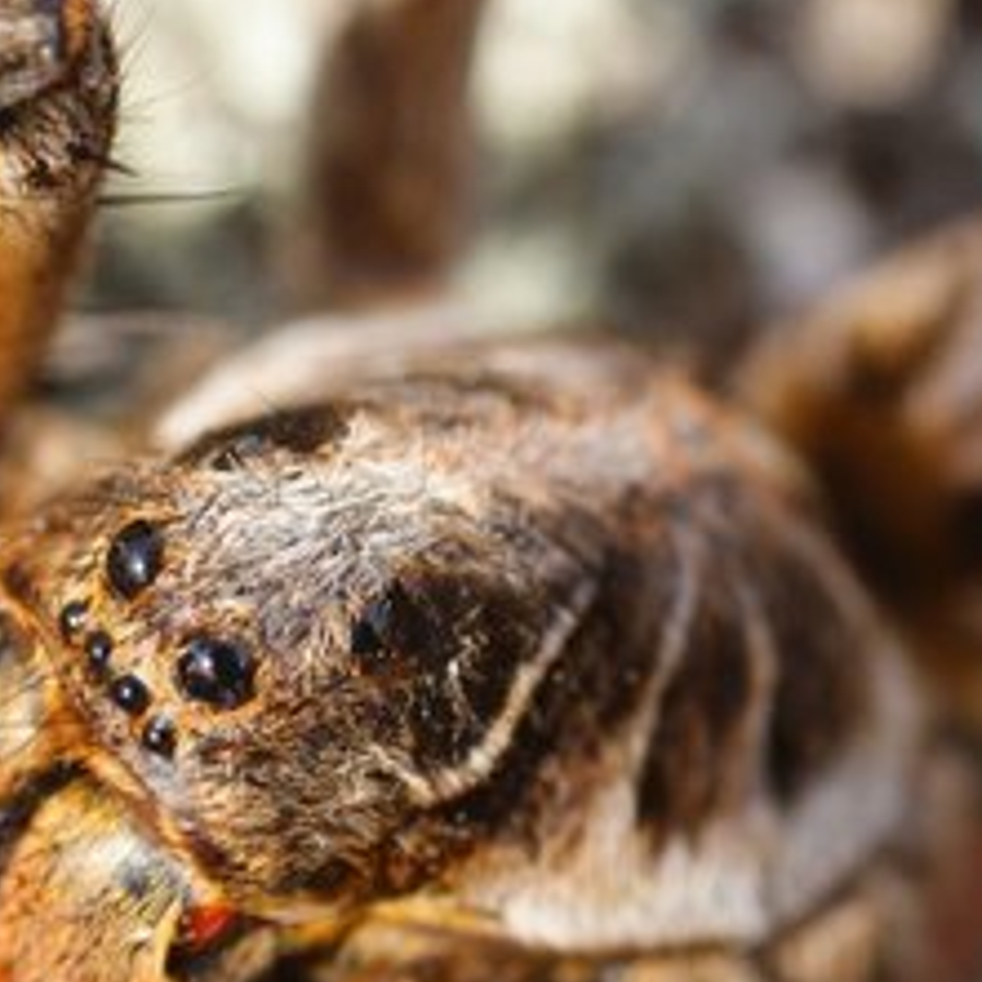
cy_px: 569
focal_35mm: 173
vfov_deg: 10.1
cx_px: 529
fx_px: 5552
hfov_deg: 10.1
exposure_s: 1/80
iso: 320
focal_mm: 50
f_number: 9
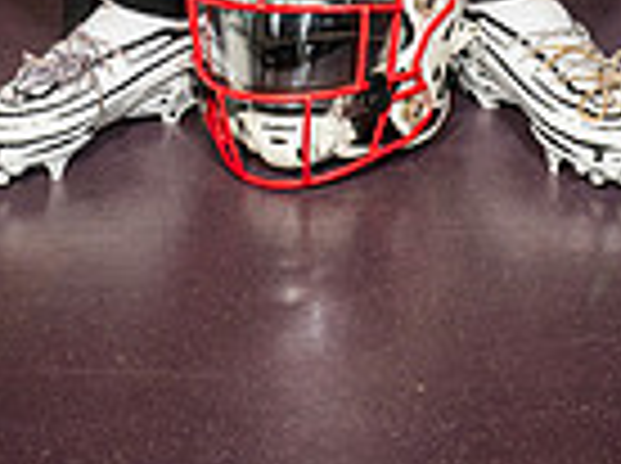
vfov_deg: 8.8
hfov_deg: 12.6
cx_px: 310
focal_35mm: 157
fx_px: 2812
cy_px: -536
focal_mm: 50
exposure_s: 1/250
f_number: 7.1
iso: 800
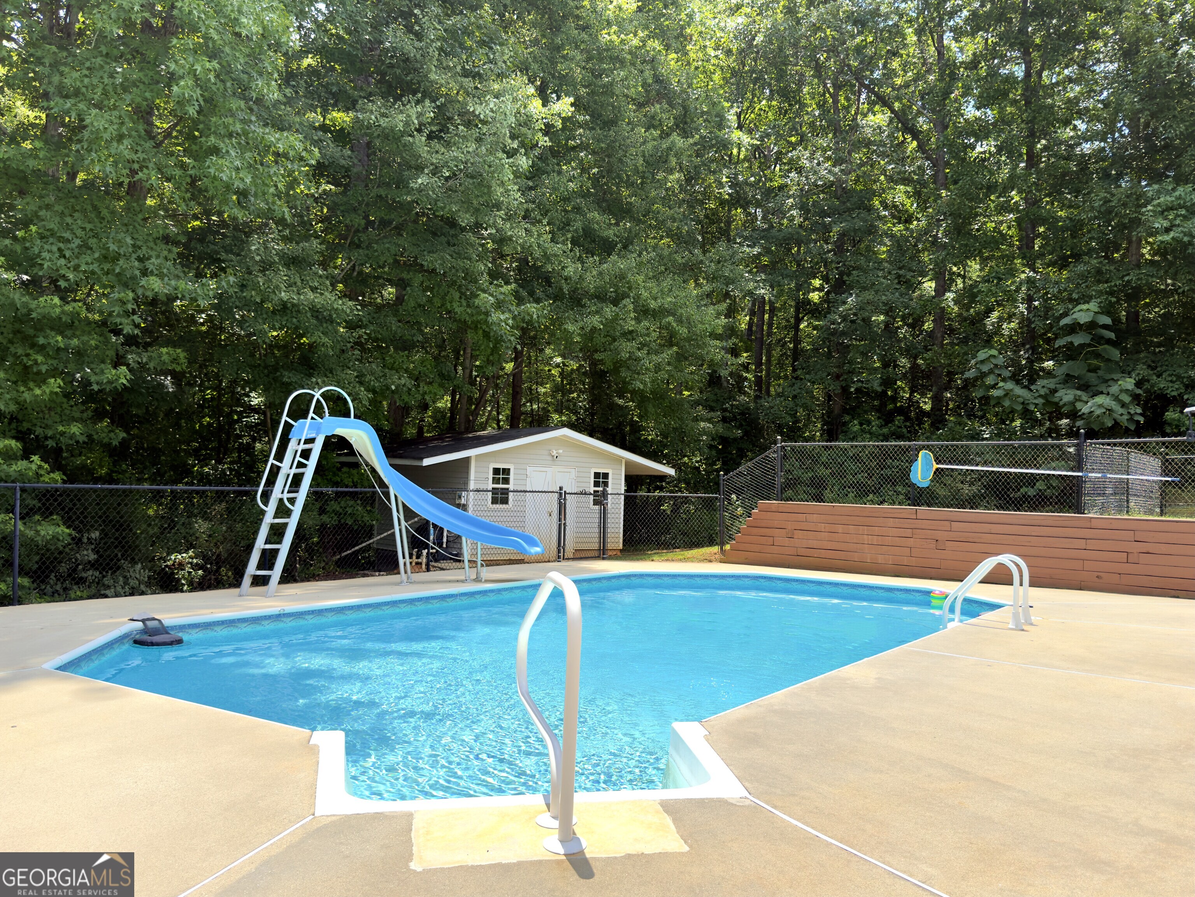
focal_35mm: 28
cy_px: 448
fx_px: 967
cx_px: 598
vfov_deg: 49.8
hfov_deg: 63.4
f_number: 1.78
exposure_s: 1/2545
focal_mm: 6.76
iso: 64
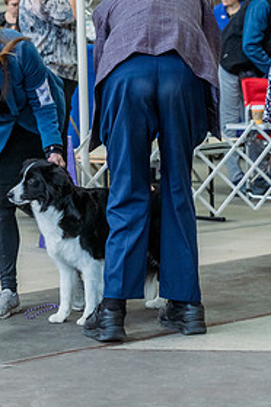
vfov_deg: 14.9
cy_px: 95
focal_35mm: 137
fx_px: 1547
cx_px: 71
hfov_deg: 10.0
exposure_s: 1/400
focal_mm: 85
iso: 6400
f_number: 4
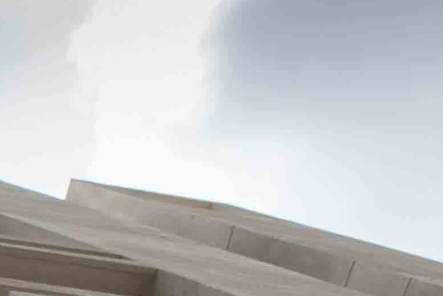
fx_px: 2278
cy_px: 789
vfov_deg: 6.9
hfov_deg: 8.8
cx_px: -958
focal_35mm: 185
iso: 100
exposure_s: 1/250
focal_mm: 24
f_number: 8
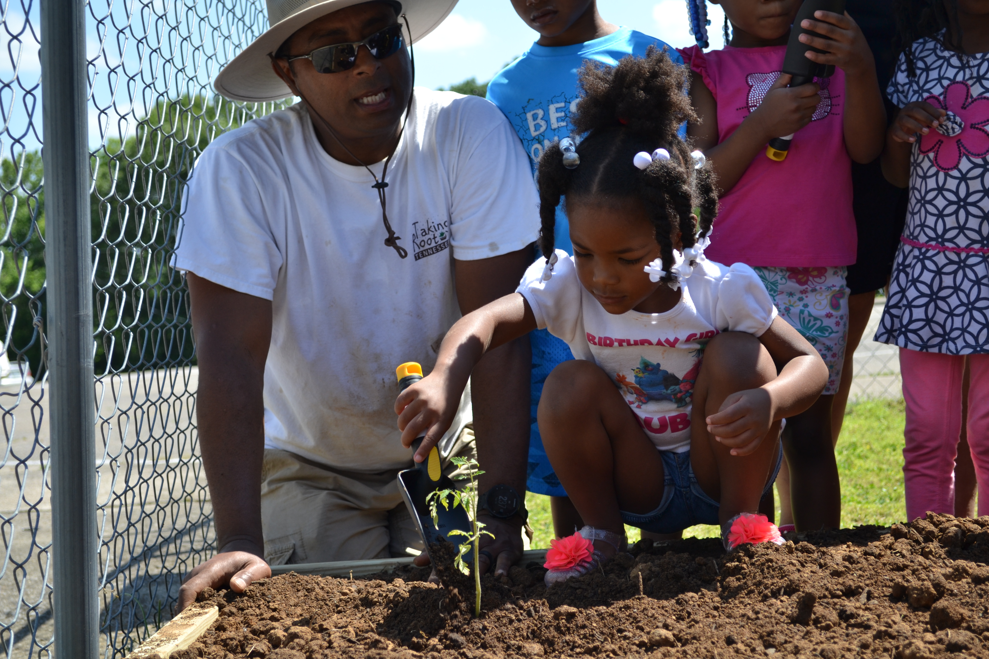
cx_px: 494
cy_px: 330
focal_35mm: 60
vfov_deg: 22.6
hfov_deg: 33.4
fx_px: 1648
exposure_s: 1/250
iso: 100
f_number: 5.6
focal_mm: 40
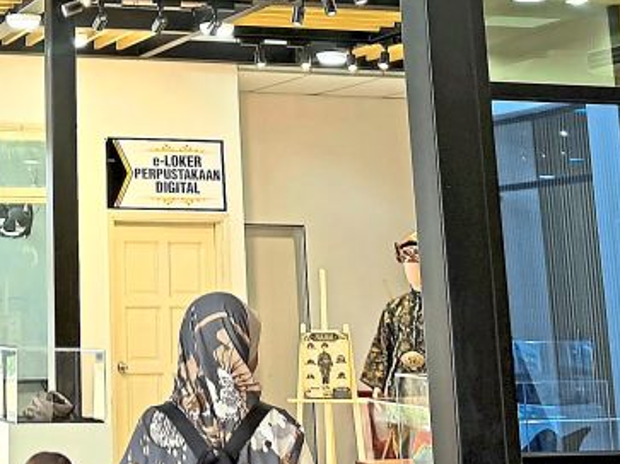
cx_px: 7
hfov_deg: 22.9
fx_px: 1468
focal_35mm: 82
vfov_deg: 17.3
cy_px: -58
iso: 64
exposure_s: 1/100
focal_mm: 6.76
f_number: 1.78
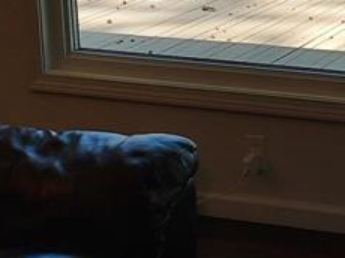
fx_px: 1065
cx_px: 465
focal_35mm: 107
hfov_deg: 17.2
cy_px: -10
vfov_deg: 13.6
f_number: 1.8
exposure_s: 1/258
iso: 40
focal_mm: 4.6
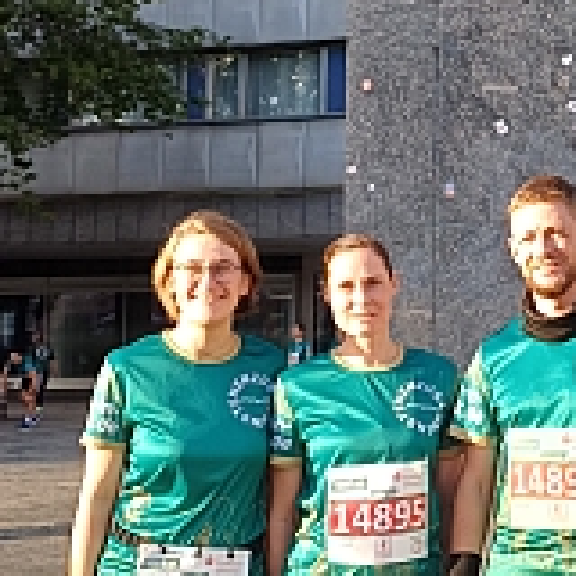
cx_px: 659
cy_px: 133
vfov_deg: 20.7
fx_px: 1563
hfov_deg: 19.8
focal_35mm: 83
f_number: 1.8
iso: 50
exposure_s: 1/288
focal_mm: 4.65
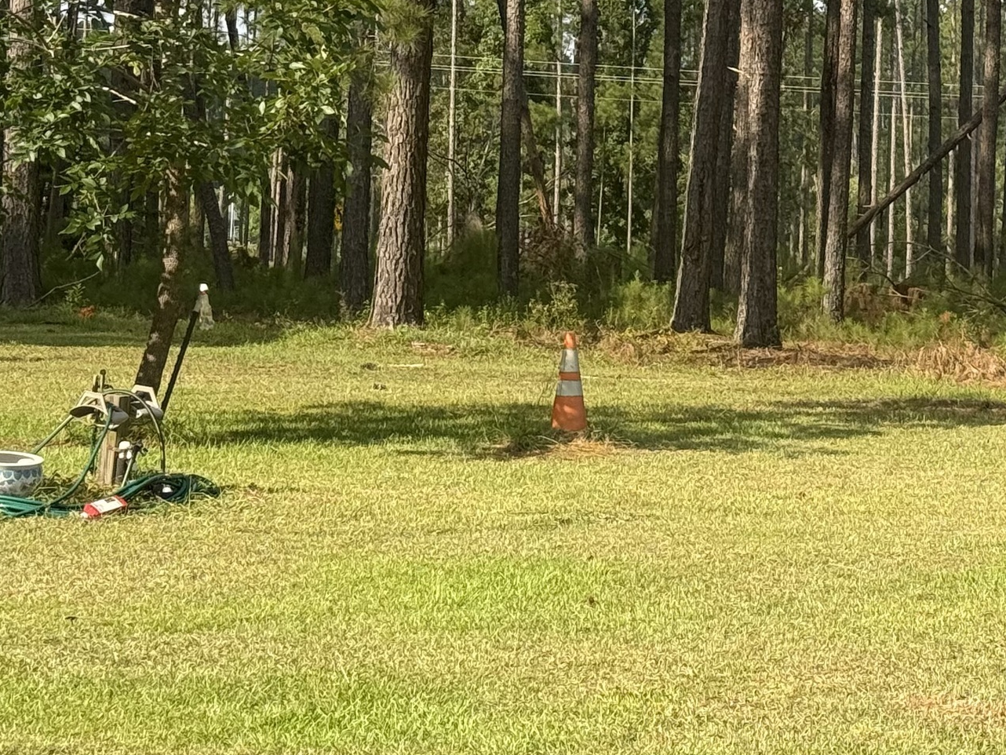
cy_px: -54
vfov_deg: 12.7
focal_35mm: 115
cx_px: 944
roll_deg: -1.1
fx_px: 3343
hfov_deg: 16.8
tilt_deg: +4.5
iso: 100
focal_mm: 6.76
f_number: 1.78
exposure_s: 1/1838
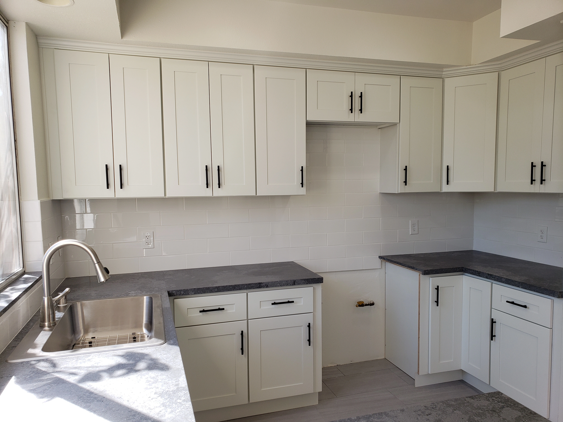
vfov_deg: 53.1
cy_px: 211
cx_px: 282
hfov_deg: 67.3
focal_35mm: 26
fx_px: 423
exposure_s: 1/143
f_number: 2.4
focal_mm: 4.3
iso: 50
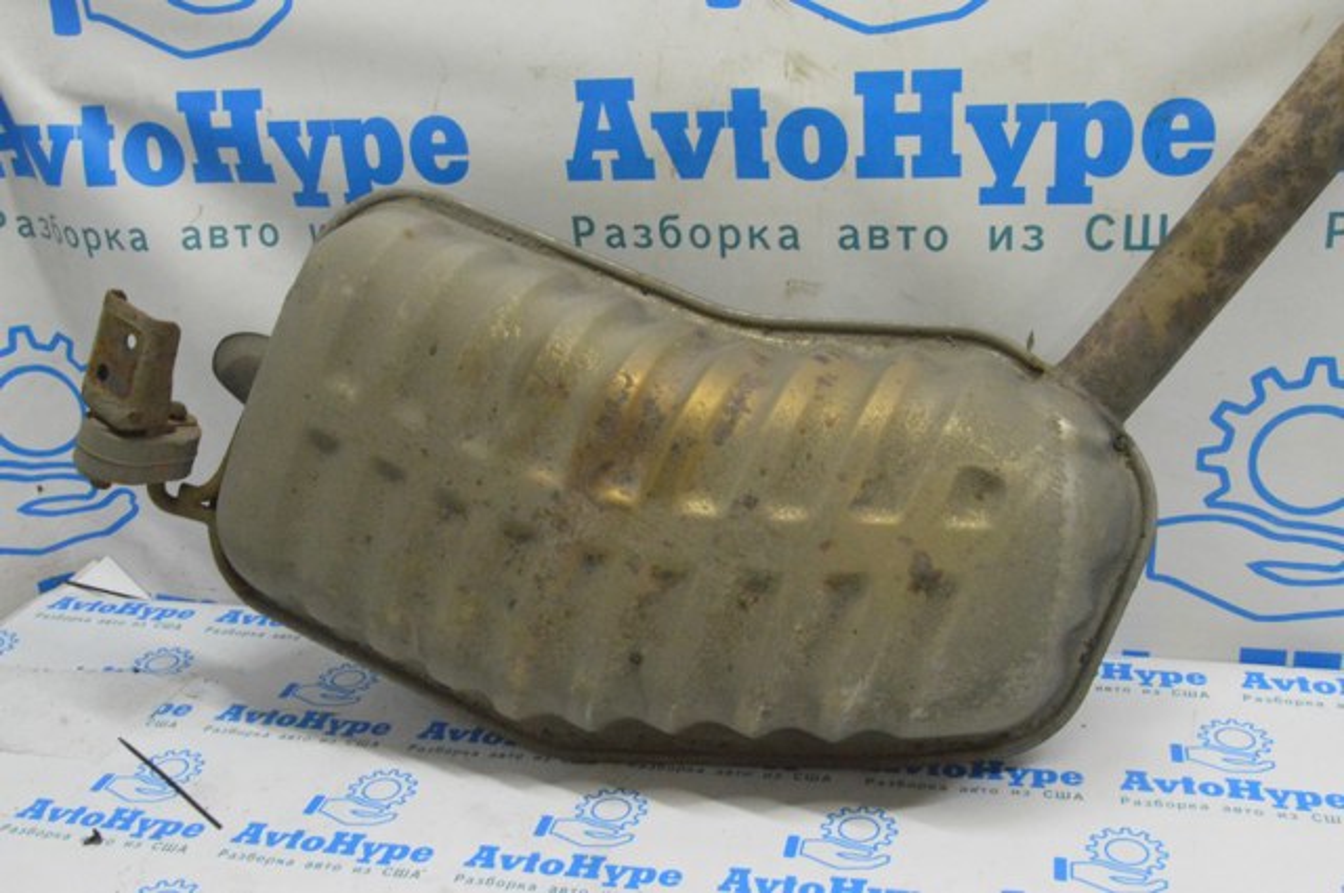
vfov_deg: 34.1
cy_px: 446
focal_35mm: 39
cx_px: 672
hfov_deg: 49.6
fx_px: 1454
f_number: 20
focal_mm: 26
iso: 6400
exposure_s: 1/20
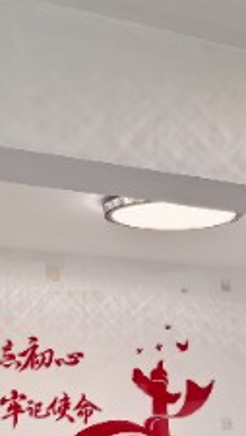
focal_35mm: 93
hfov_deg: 12.5
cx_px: 349
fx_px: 1076
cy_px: 364
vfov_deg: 22.5
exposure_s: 1/165
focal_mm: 6.98
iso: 50
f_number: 1.4
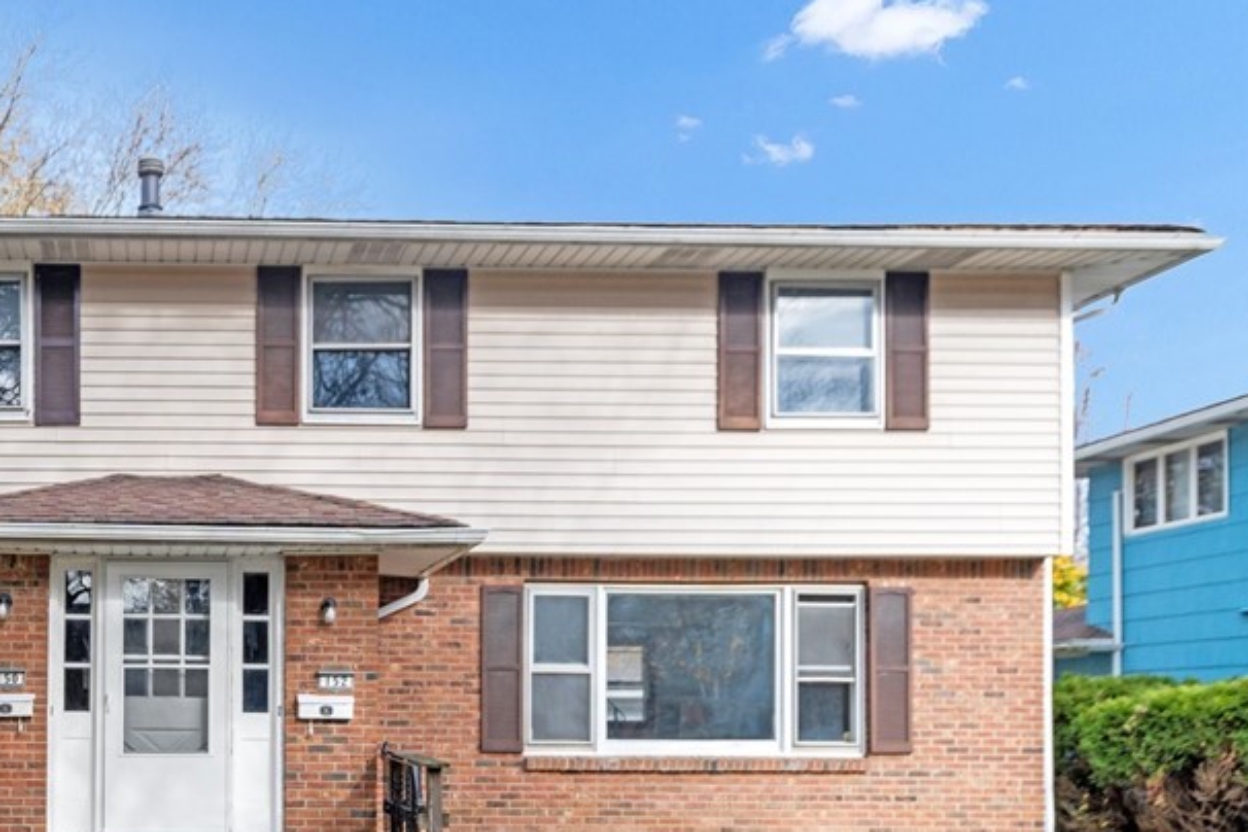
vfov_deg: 30.1
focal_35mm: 43
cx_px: 157
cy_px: 712
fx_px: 1491
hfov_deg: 42.2
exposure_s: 1/500
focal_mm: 24
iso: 100
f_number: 3.2
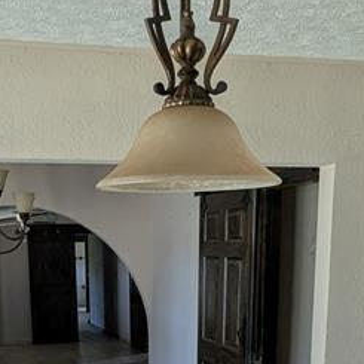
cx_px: 138
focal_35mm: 59
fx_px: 702
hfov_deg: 29.0
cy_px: 435
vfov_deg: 26.0
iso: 59
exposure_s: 1/49.2
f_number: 2.2
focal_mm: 2.35
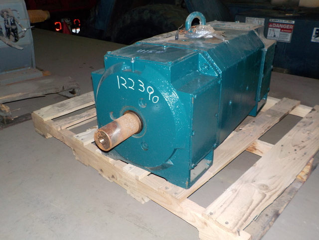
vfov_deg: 46.8
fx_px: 276
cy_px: 120
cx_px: 160
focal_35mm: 30
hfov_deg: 60.0
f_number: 3.3
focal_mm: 4.1
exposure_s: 1/30
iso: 200
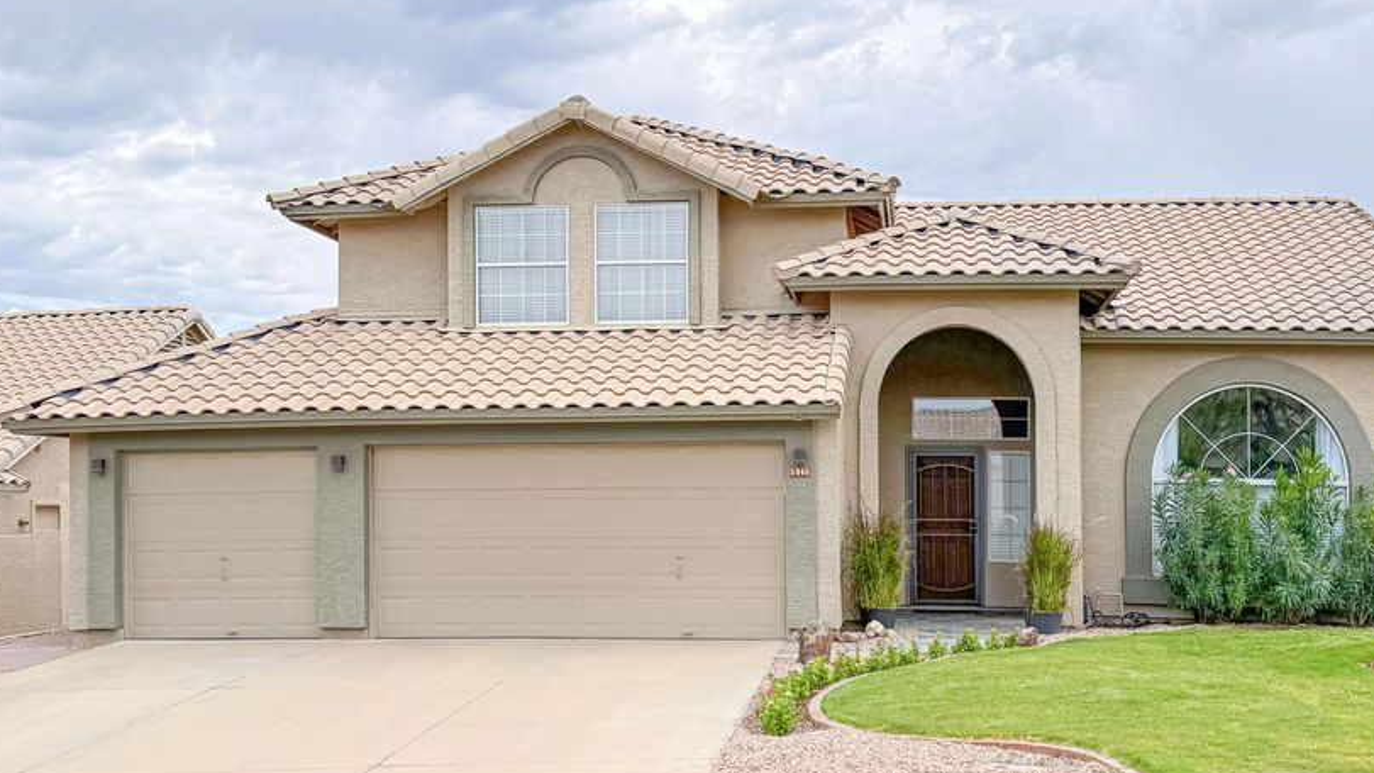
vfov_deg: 35.6
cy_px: 392
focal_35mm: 33
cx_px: 828
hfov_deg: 59.0
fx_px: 1202
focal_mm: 6.76
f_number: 1.78
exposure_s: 1/3413
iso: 80
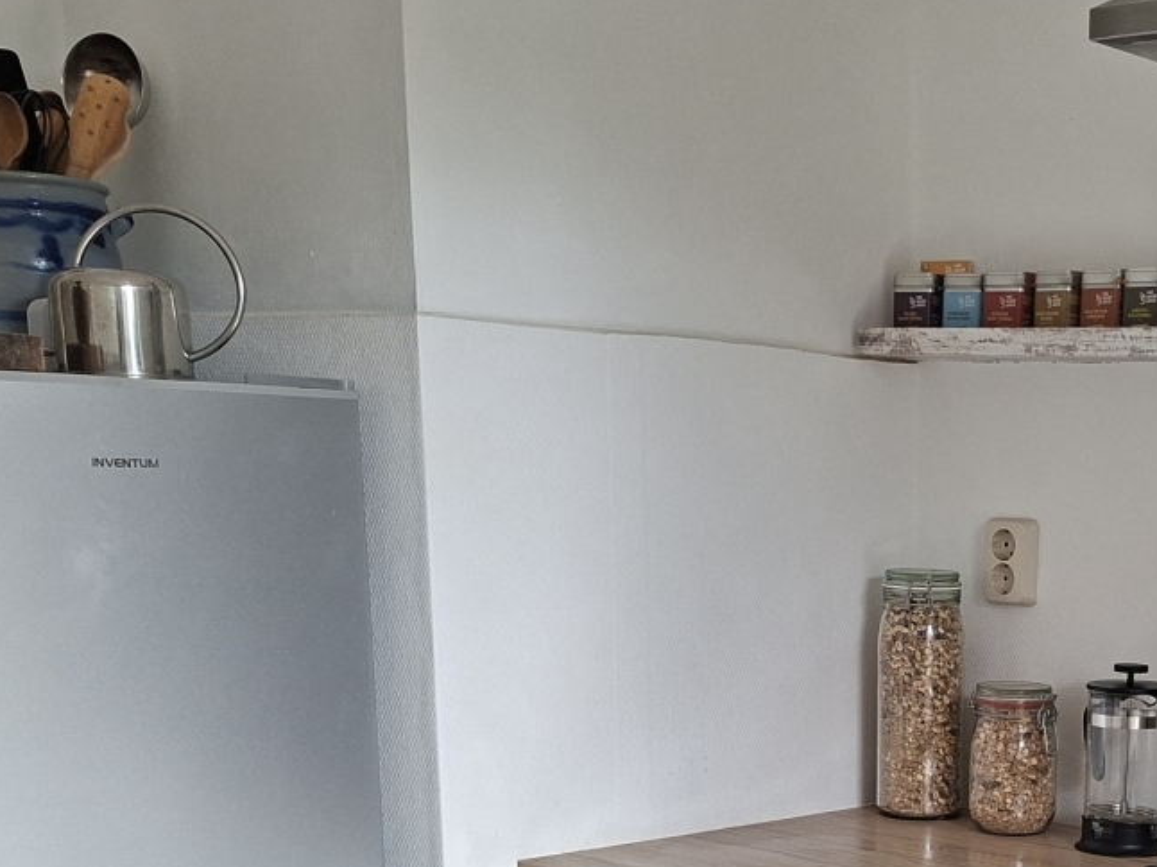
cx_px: 1023
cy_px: 951
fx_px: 1904
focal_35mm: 57
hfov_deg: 32.3
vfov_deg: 24.0
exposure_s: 1/100
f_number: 1.8
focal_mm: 5.54
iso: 50
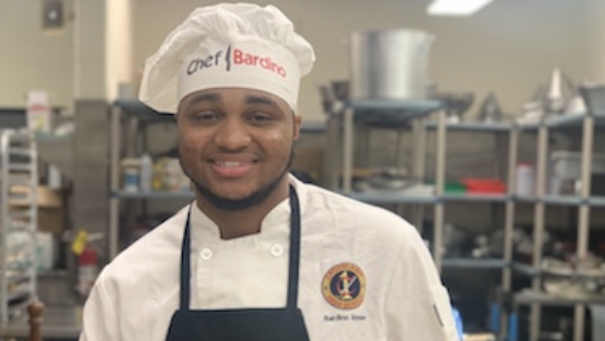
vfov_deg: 15.7
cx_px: 295
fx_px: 1219
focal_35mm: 76
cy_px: 295
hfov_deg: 27.9
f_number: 2.4
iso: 80
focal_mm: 6
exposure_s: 1/60
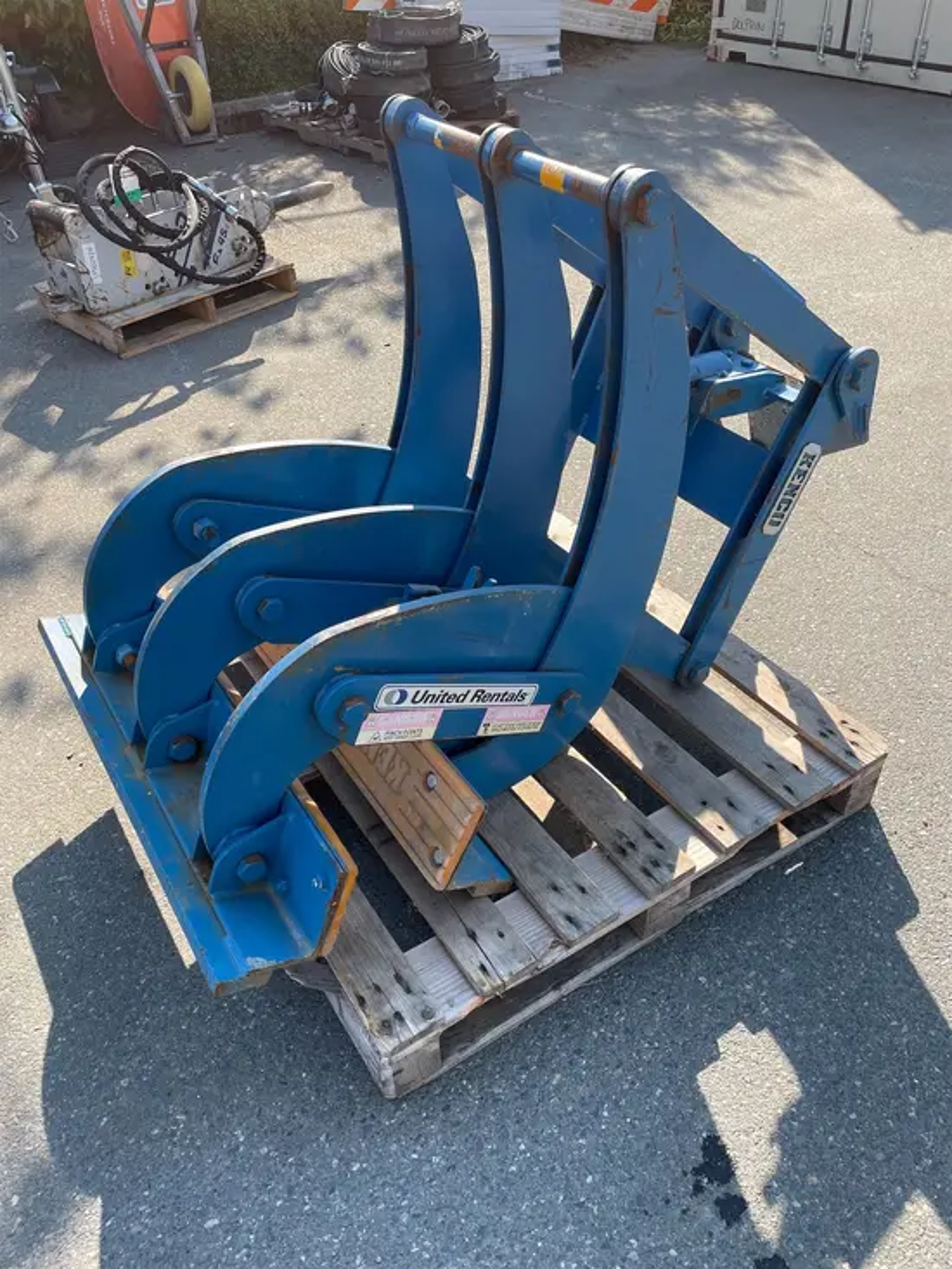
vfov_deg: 67.3
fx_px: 953
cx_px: 476
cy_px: 634
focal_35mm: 26
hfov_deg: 53.1
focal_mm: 4.2
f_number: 1.6
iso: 32
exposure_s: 1/725
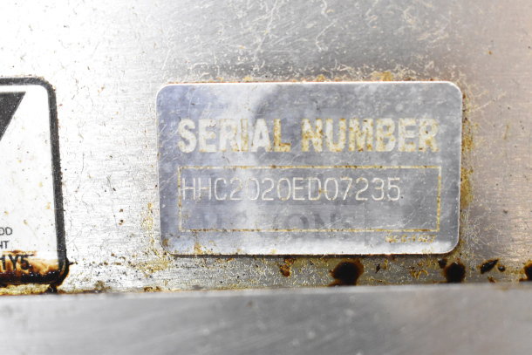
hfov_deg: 33.4
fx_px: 887
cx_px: 266
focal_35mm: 60
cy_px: 178
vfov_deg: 22.6
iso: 6400
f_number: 5.6
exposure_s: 1/125
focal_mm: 40
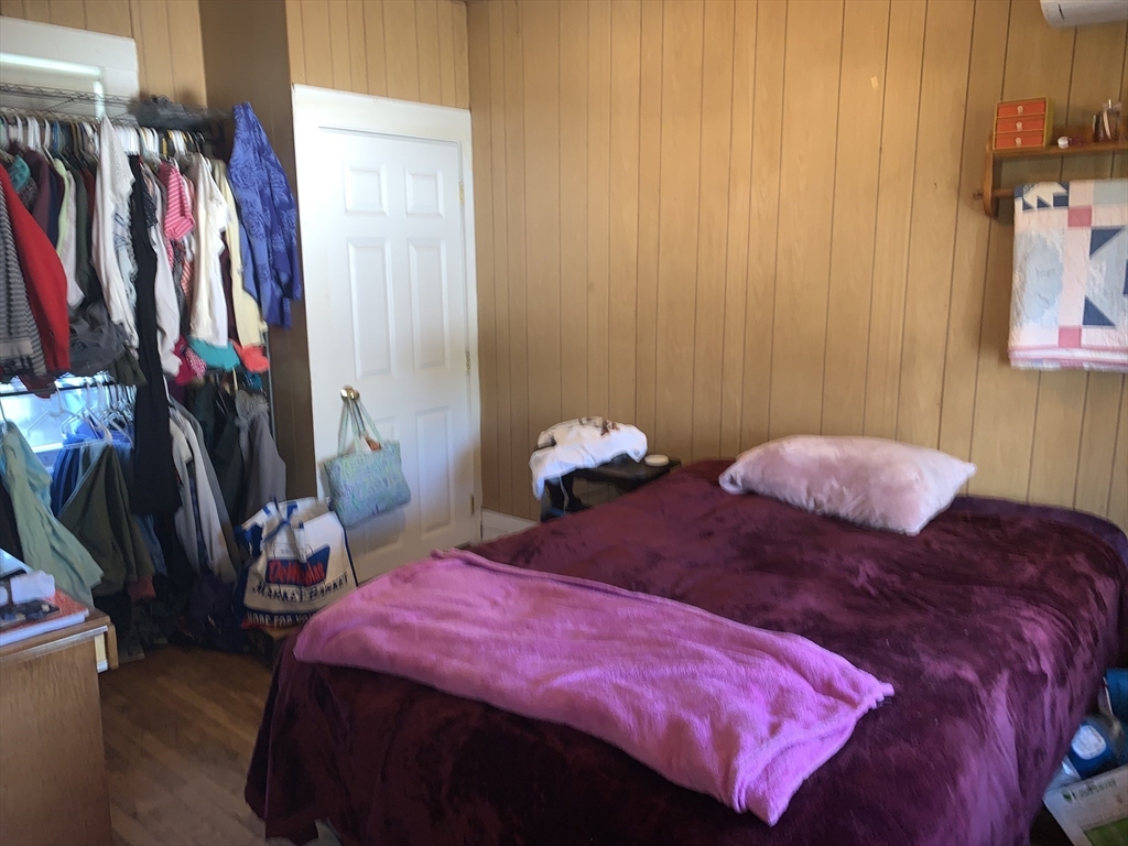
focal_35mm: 26
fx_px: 847
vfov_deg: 53.1
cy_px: 423
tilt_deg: -10.8
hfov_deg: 67.3
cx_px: 564
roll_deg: +0.7
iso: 50
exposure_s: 1/15
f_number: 1.8
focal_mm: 4.25
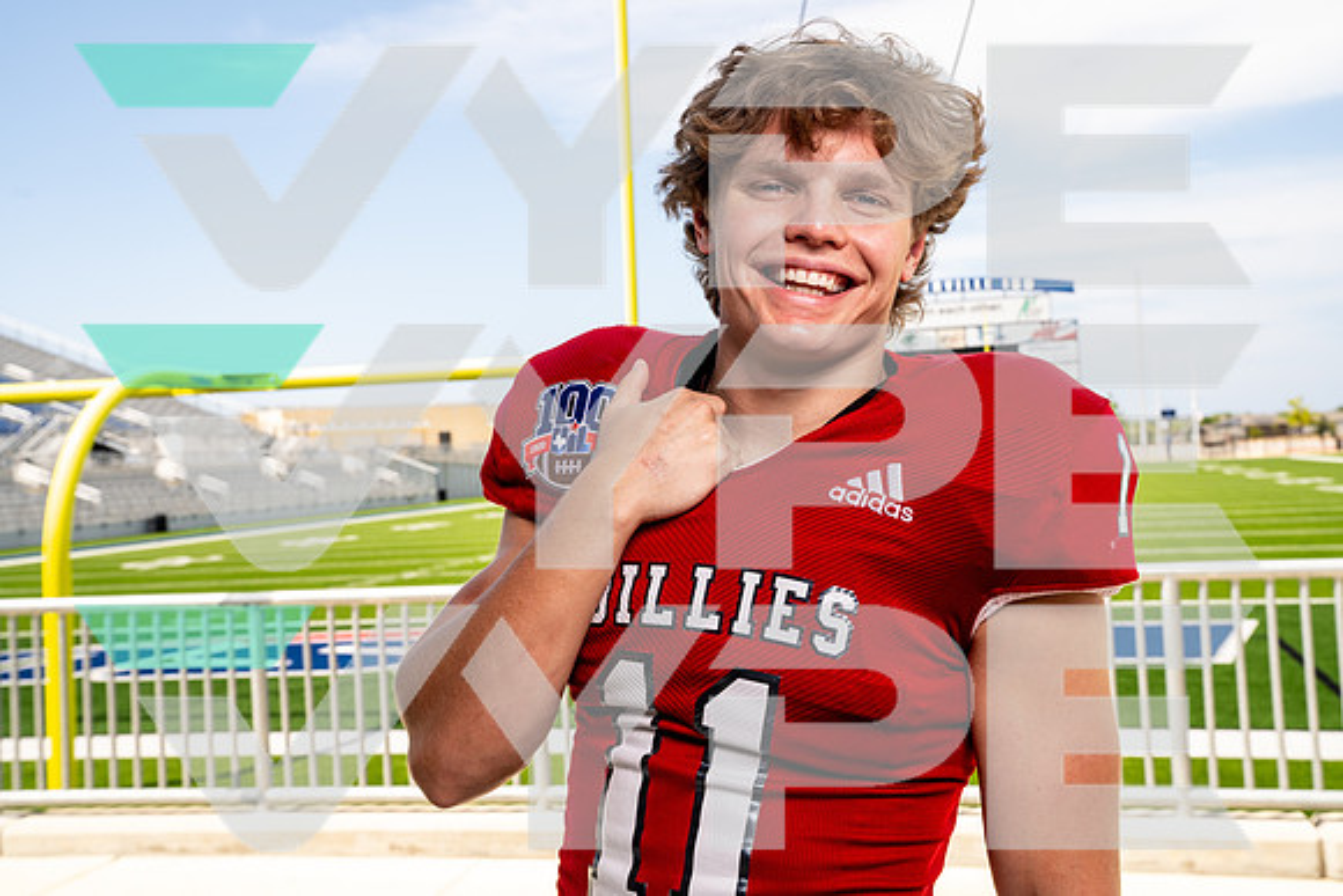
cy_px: 448
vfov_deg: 32.6
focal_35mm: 41
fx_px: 1530
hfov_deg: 47.4
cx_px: 672
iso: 100
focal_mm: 41
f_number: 9
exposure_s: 1/125
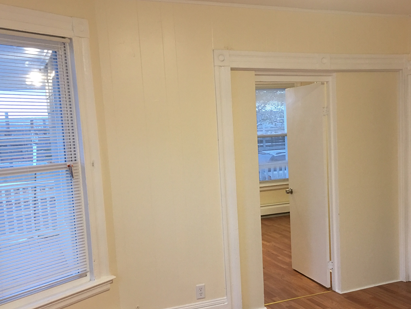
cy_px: 191
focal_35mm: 43
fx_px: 511
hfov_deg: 43.4
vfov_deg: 33.5
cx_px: 267
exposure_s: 1/15
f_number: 2.2
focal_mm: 4.15
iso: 50
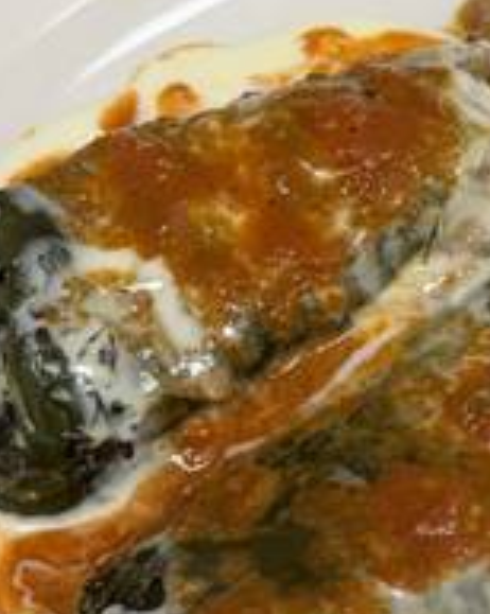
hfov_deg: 16.5
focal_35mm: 89
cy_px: 272
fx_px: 1616
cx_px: 605
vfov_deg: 21.5
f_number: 1.78
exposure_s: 1/120
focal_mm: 6.76
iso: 200
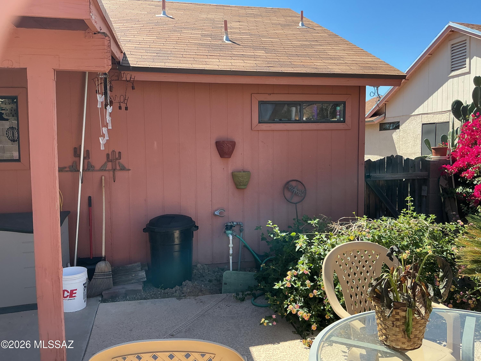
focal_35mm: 29
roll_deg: +1.3
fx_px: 403
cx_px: 240
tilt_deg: -4.9
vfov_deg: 48.2
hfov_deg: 61.7
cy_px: 180
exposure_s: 1/574
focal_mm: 3
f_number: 1.8
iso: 25
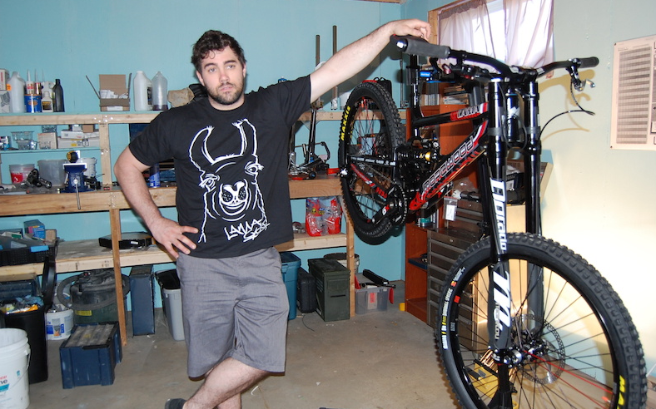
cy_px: 201
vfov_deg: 40.6
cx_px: 330
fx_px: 554
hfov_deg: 61.2
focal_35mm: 31
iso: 400
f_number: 3.8
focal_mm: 20
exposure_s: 1/60
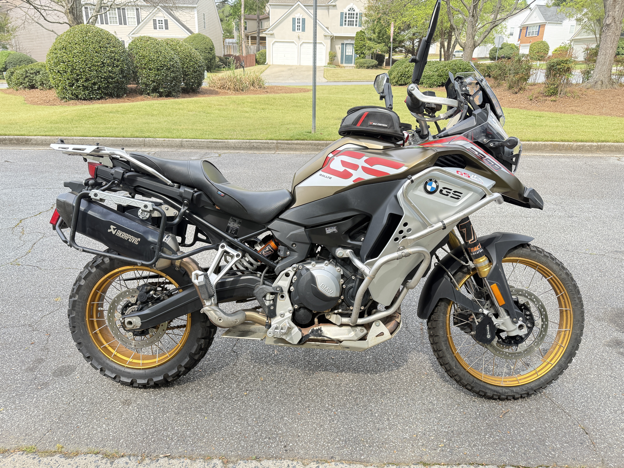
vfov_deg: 56.8
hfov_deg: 71.6
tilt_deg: -21.6
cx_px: 312
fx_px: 433
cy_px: 234
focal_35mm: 24
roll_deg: -1.2
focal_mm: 6.76
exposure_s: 1/742
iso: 100
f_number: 1.78
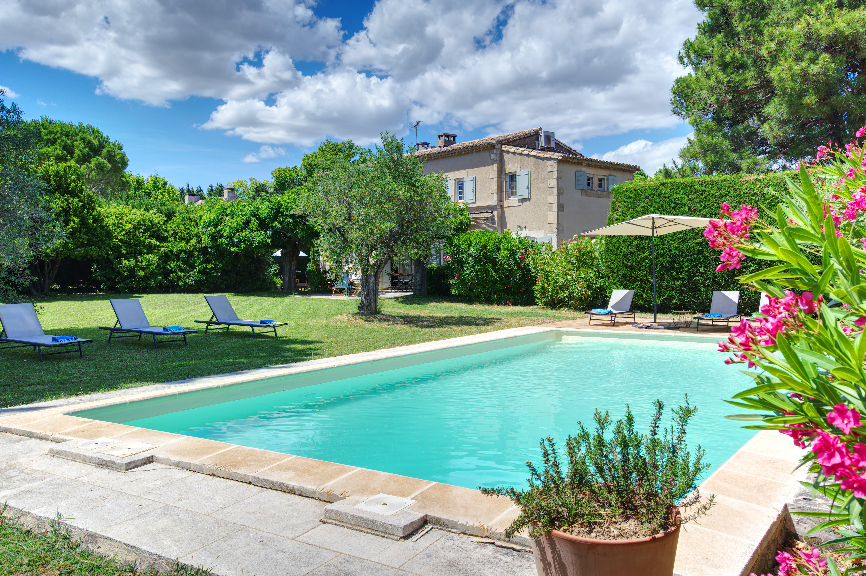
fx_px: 745
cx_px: 421
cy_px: 280
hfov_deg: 60.3
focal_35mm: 31
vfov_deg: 42.3
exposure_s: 1/200
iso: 100
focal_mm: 30
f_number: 11
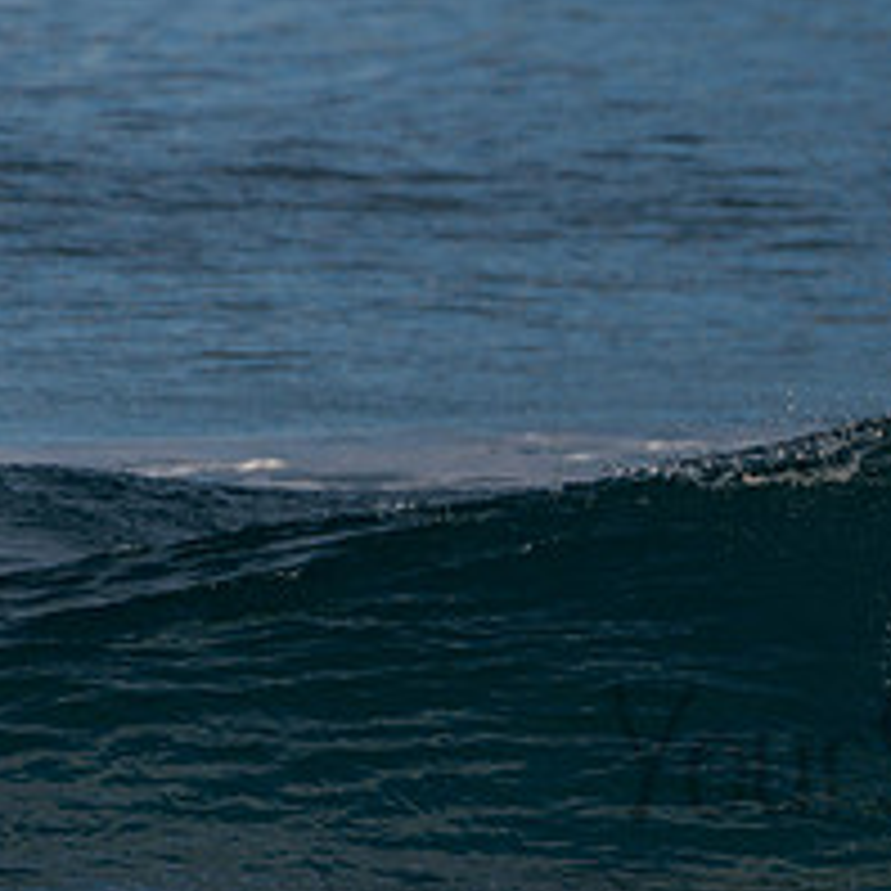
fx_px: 44526
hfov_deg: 1.1
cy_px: 690
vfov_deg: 1.1
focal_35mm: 1529
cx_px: 1111
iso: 140
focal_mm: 500
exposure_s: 1/2000
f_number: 5.6
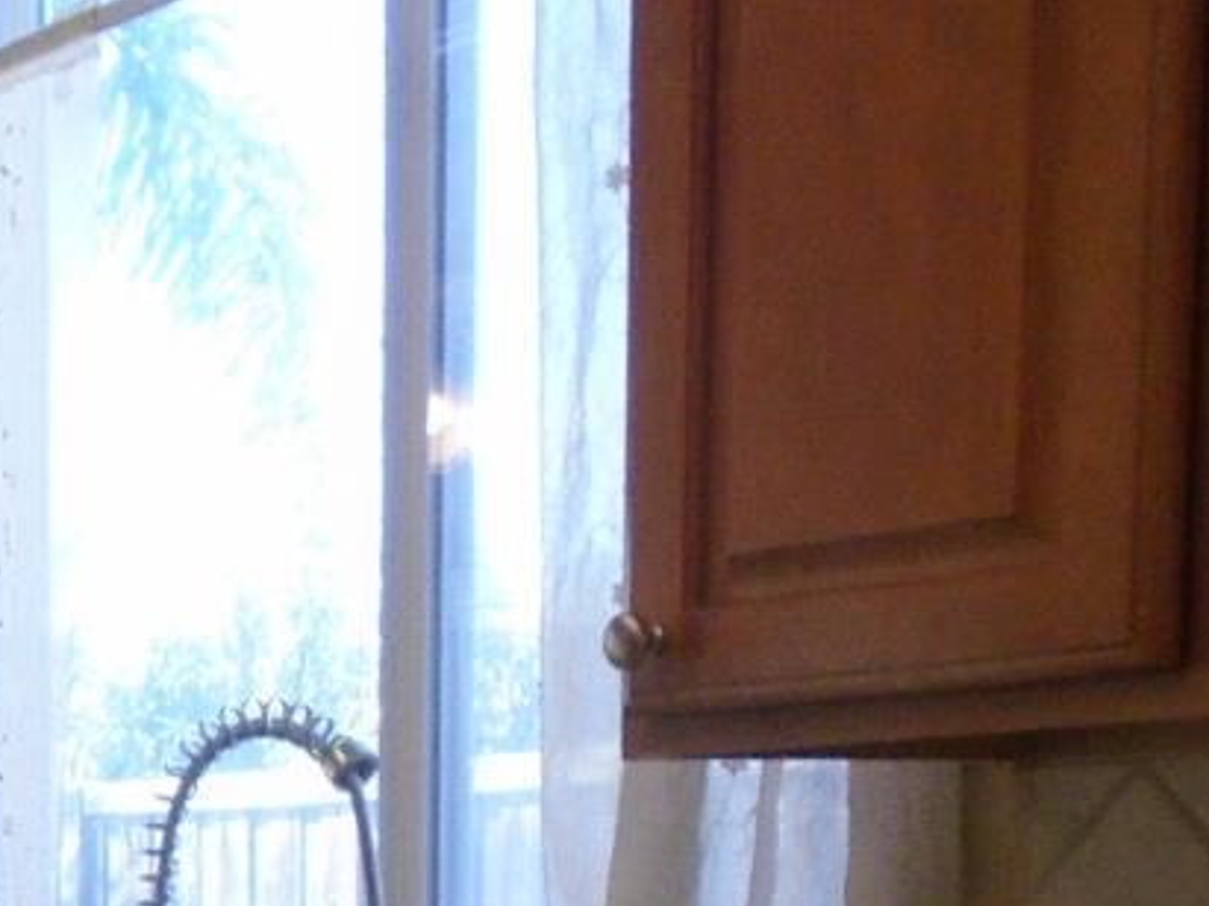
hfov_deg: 18.6
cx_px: -521
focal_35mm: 95
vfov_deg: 14.4
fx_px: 3317
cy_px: 1419
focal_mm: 4.6
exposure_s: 1/125
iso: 250
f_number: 3.2
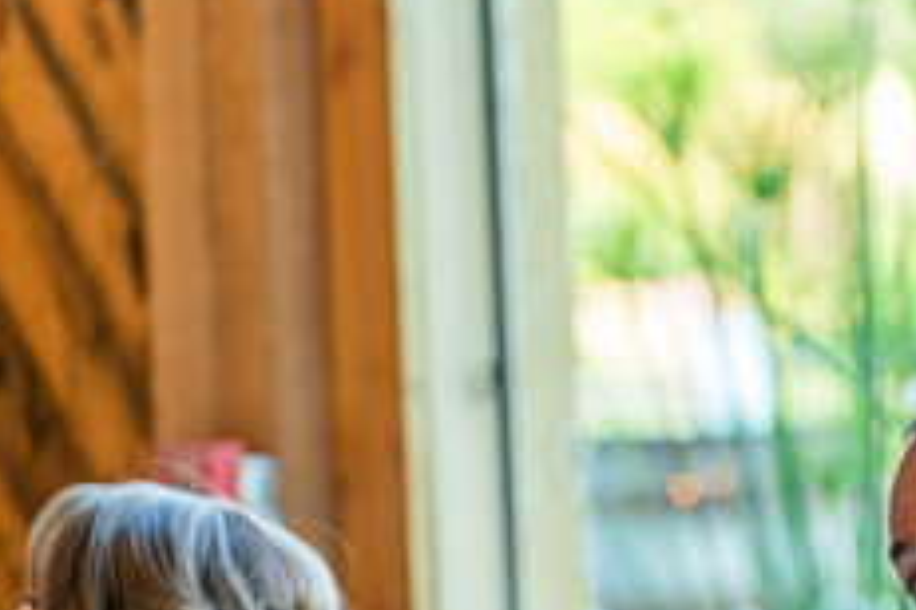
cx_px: 991
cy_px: 679
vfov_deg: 5.0
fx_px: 7022
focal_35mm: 276
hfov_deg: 7.4
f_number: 2.8
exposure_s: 1/320
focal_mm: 110
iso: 1000
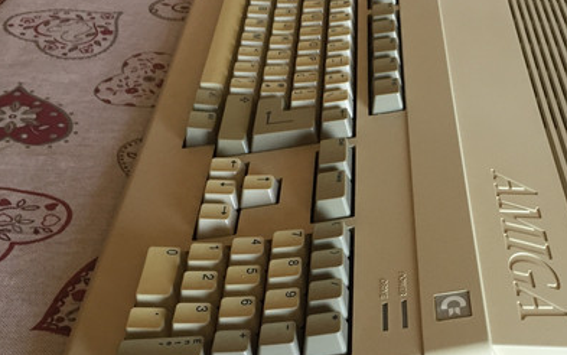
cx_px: 447
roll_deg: -5.7
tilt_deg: -42.0
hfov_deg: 38.9
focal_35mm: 50
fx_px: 773
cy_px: 245
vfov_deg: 25.7
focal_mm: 4.15
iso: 100
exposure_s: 1/33
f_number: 2.2
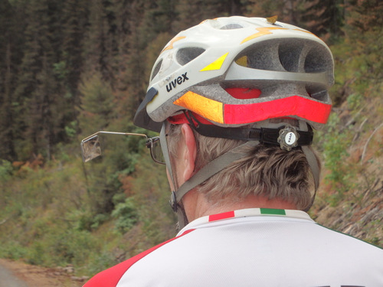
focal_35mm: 127
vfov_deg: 11.7
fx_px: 1405
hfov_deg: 15.5
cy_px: 144
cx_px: 192
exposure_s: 1/250
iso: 200
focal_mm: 22.8
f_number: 5.7
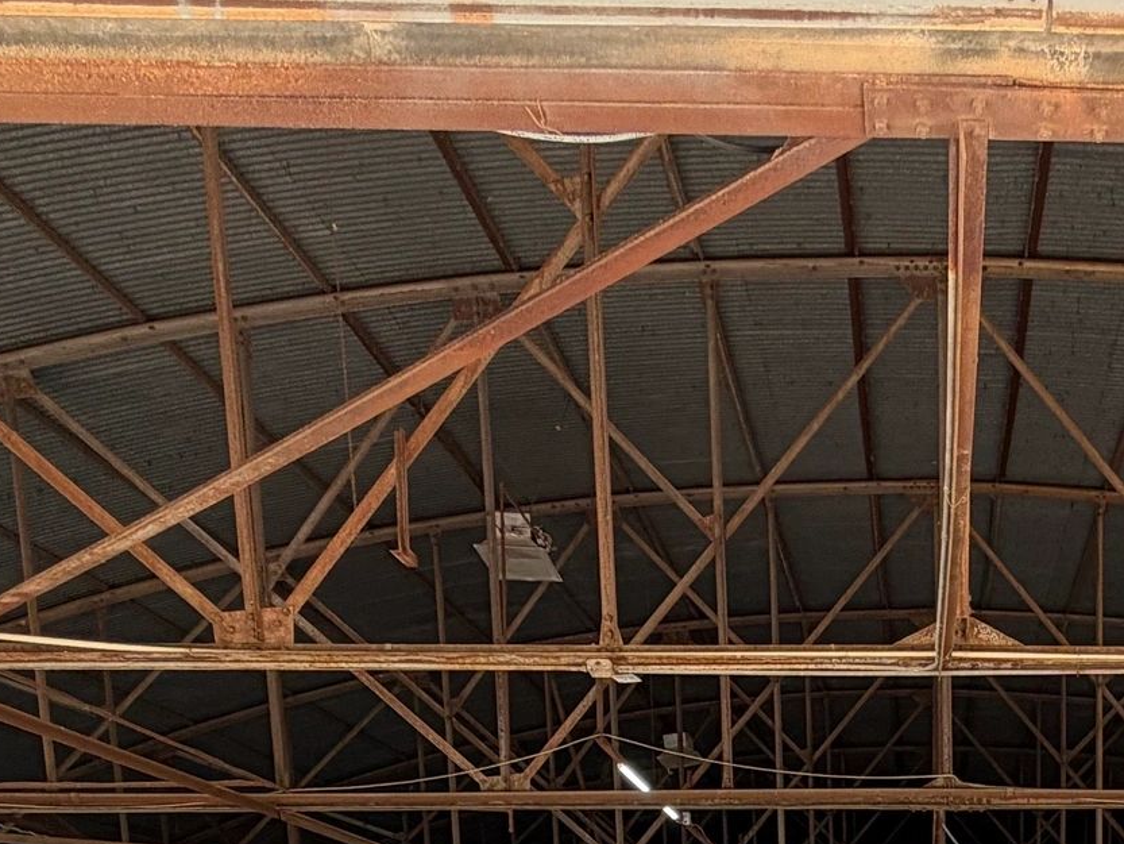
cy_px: 1273
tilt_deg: -10.0
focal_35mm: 43
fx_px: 1396
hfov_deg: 40.7
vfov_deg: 25.3
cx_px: 996
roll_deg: +0.7
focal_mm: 2.22
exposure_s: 1/120
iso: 40
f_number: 2.2
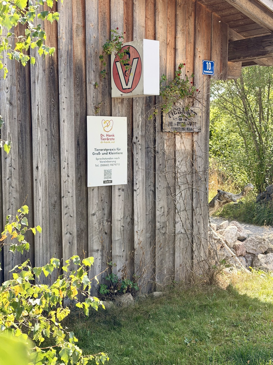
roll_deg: -1.5
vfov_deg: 39.7
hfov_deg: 30.3
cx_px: 136
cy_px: 182
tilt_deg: -4.8
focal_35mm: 48
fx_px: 505
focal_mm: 6.76
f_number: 1.78
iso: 64
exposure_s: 1/895
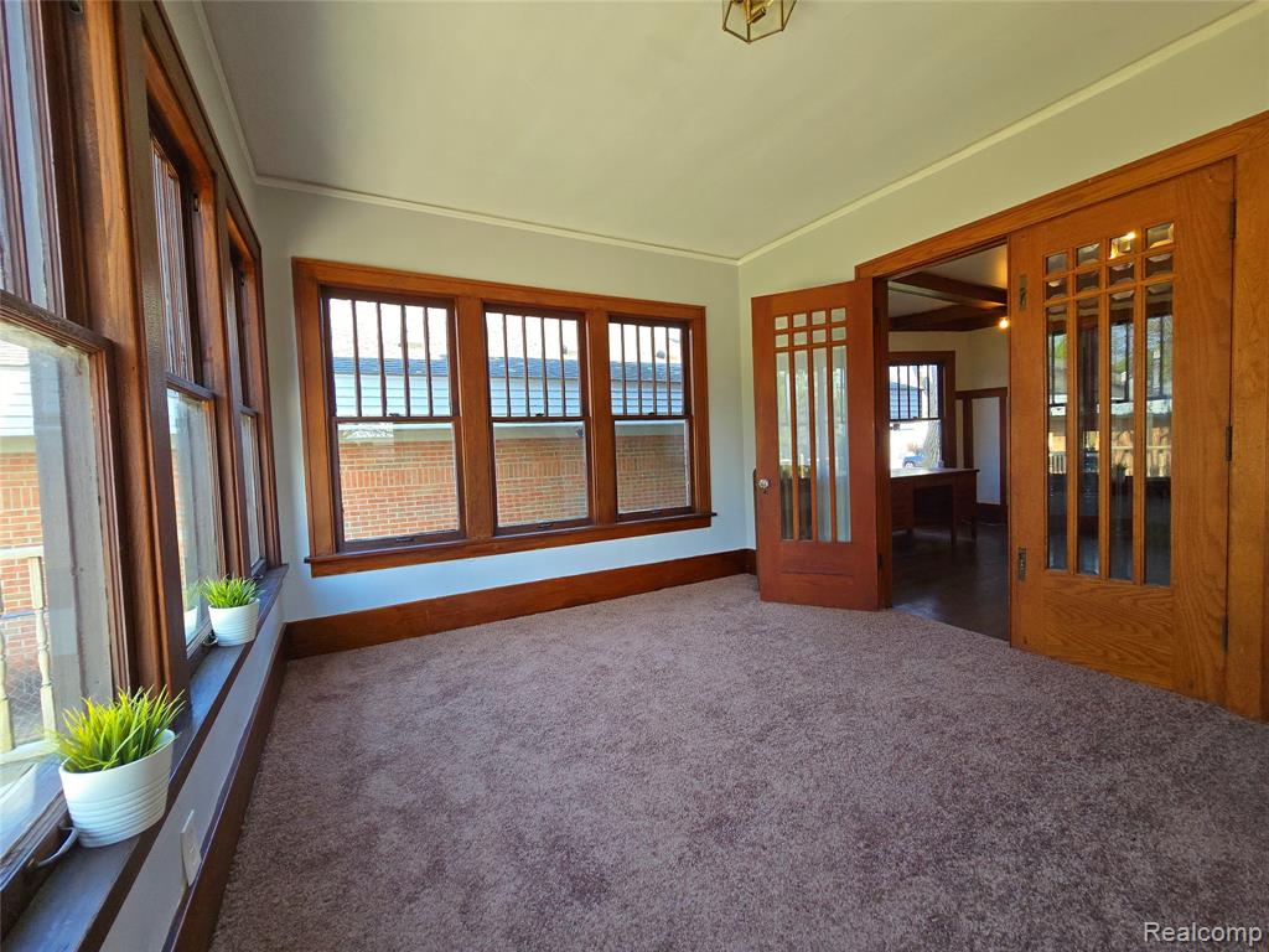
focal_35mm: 13
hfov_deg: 106.2
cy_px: 476
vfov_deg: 89.9
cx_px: 634
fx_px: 477
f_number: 2.2
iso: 64
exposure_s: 1/120
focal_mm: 2.2
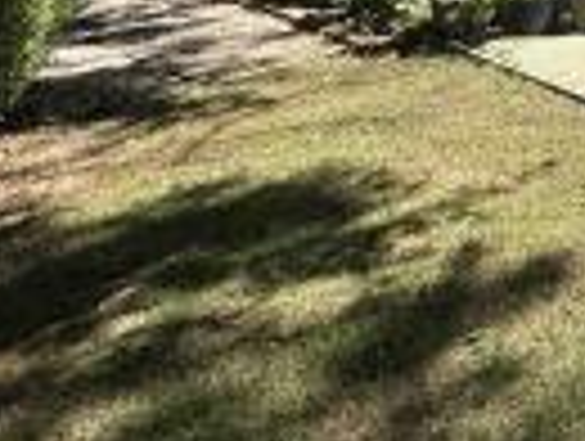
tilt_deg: +2.4
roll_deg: -0.2
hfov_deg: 29.6
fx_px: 728
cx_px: 846
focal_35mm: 43
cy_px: -225
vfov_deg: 25.3
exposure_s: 1/1135
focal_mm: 2.22
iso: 40
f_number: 2.2
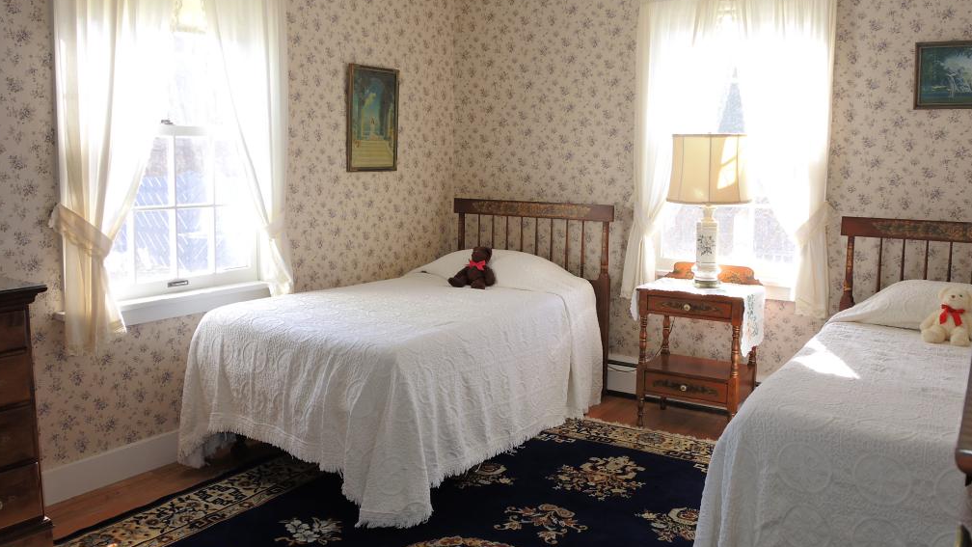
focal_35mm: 31
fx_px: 799
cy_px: 263
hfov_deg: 62.6
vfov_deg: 37.8
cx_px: 485
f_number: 3.5
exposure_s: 1/40
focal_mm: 6
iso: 80
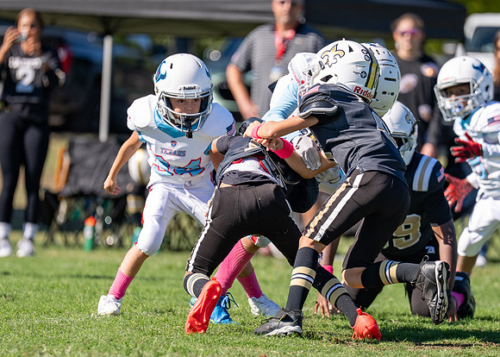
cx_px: 303
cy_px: 205
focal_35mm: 397
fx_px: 5638
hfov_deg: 5.1
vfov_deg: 3.6
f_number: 2.8
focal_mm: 200
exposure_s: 1/2000
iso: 100
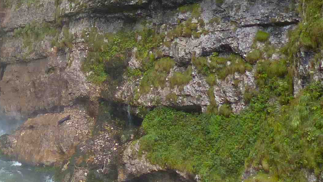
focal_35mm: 107
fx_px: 917
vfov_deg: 10.8
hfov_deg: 19.0
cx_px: -53
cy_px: -120
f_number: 3.5
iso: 100
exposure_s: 1/100
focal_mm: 4.5
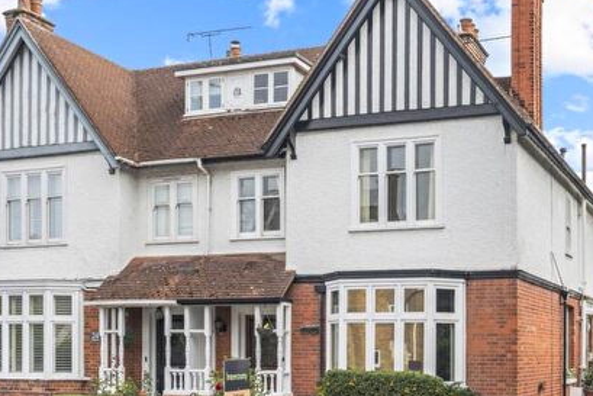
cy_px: 230
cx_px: 376
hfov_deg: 37.3
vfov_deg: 25.5
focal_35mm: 53
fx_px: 873
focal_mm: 31
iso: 320
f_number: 7.1
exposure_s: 1/100
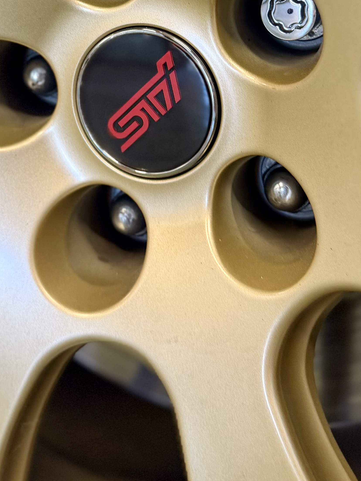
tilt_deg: -14.2
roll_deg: -0.6
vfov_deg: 29.6
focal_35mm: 62
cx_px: 136
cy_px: 28
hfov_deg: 23.6
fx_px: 862
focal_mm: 6.76
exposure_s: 1/60
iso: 200
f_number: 1.78
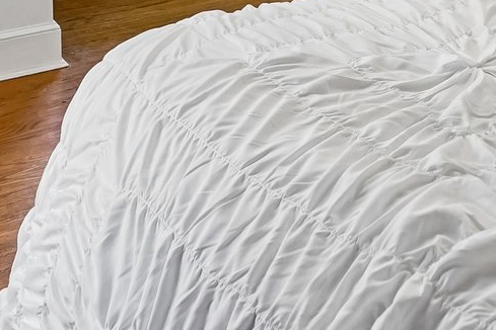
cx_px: 474
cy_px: -337
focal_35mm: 67
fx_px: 923
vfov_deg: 15.8
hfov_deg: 28.6
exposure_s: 1/30
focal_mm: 16
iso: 640
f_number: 8
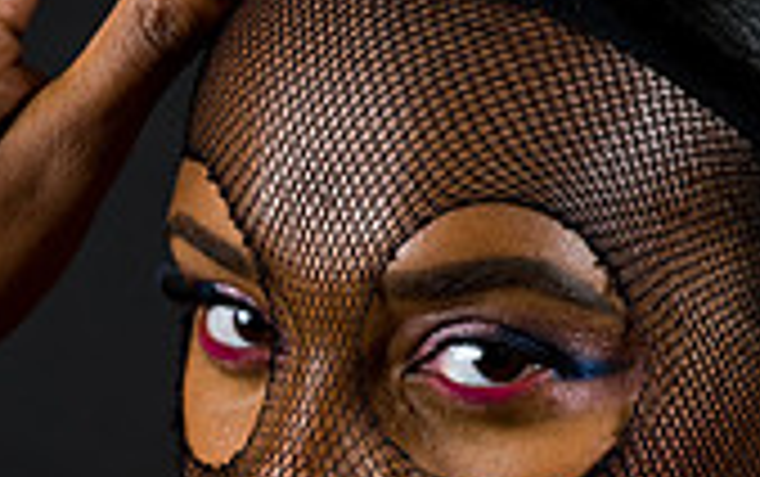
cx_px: 259
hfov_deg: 3.9
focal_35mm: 541
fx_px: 11217
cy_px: 328
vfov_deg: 2.4
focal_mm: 200
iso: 200
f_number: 5.6
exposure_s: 1/125
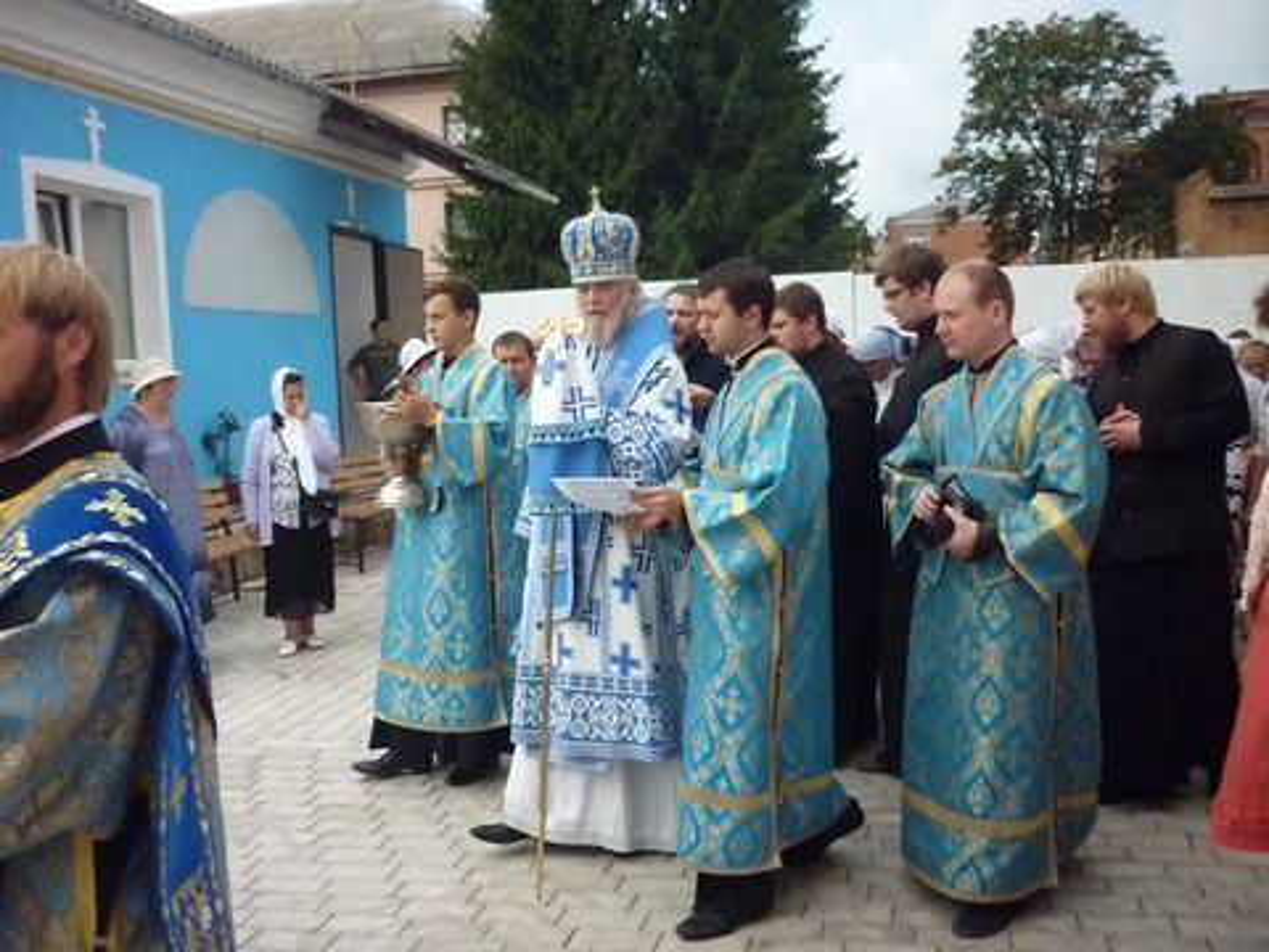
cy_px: 476
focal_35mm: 33
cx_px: 634
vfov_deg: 42.9
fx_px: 1210
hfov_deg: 55.4
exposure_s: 1/1600
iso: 1600
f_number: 8
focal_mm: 5.5
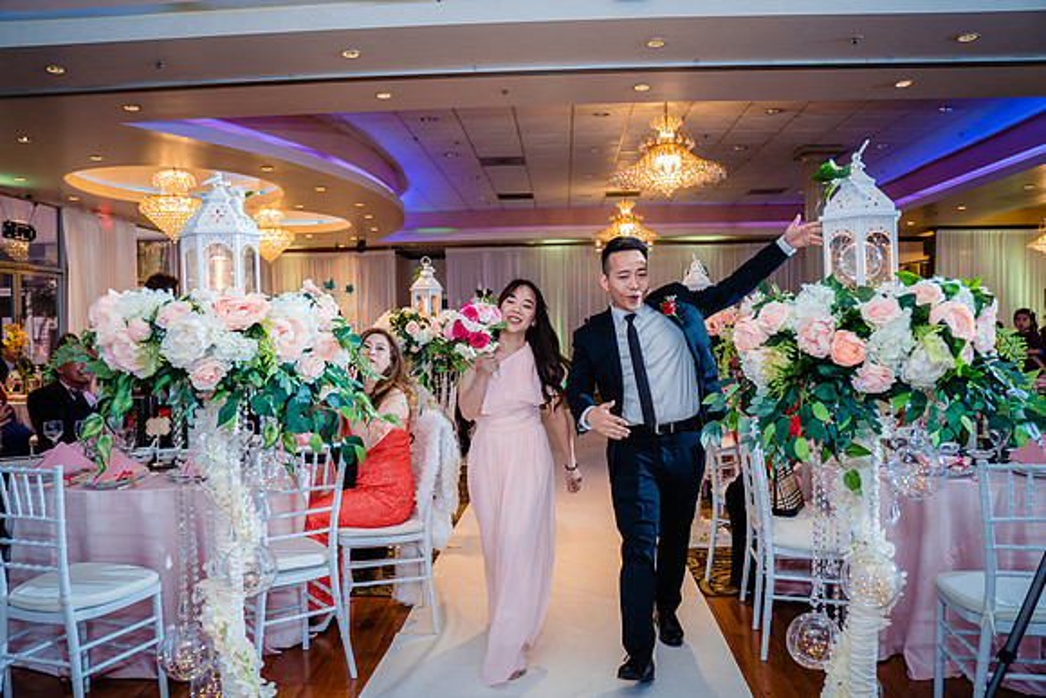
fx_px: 814
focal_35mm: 28
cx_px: 523
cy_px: 349
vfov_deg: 46.4
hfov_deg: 65.5
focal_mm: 28
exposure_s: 1/160
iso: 1250
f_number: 3.5
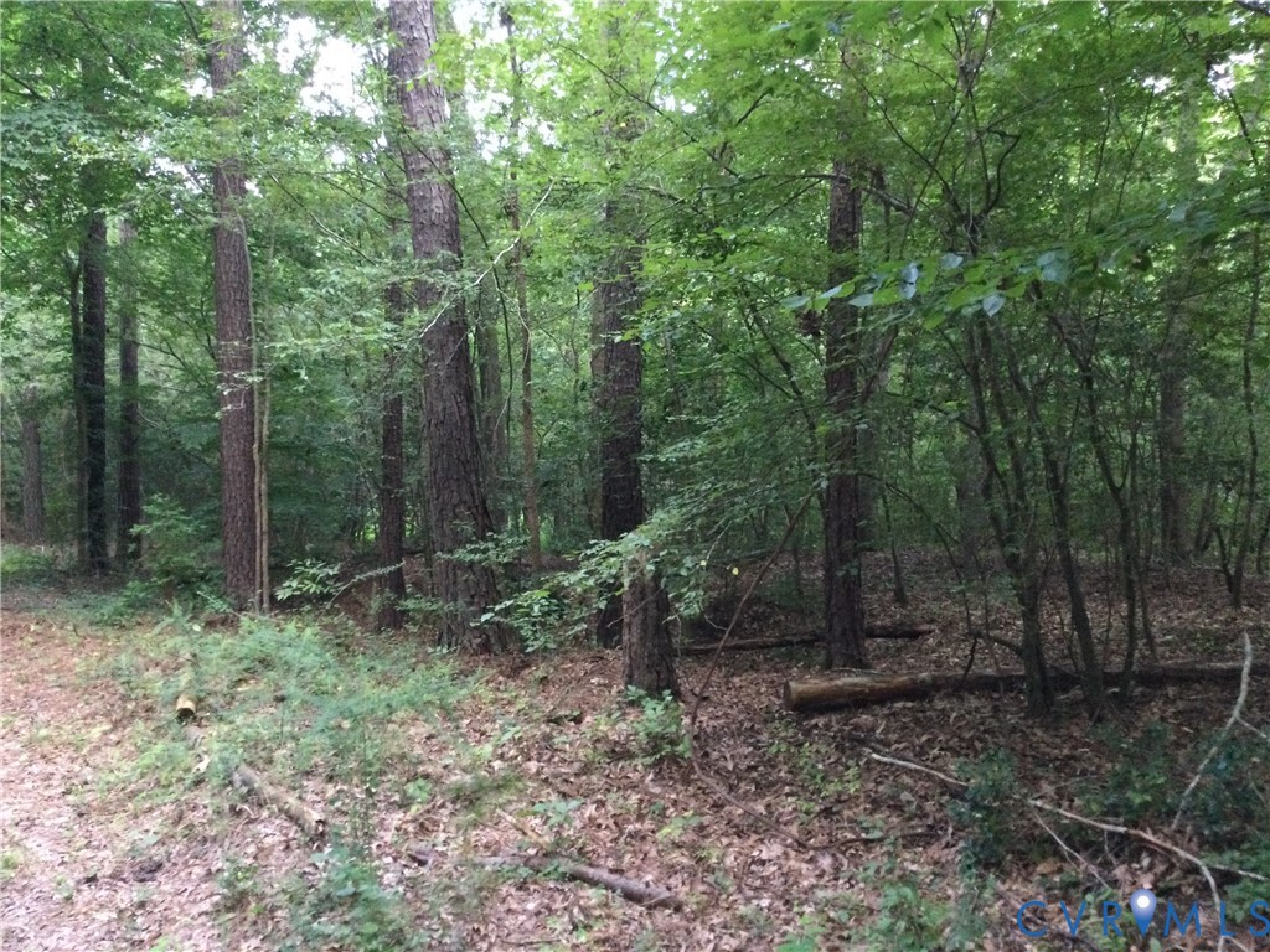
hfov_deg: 58.4
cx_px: 635
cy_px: 476
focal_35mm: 31
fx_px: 1137
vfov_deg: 45.4
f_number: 2.4
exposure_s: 1/20
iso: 200
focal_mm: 3.3
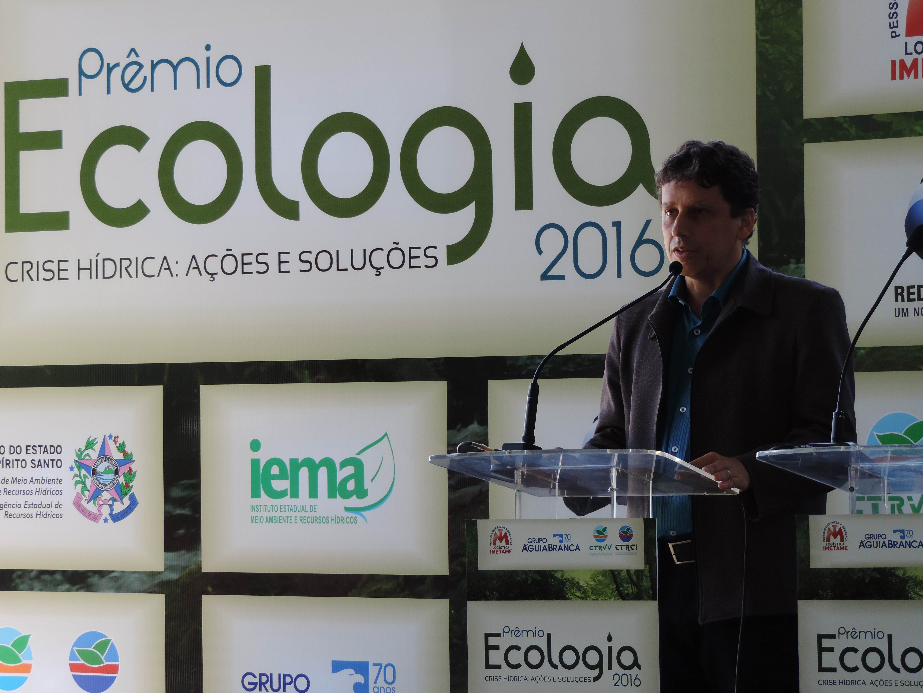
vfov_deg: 10.2
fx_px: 3893
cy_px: 346
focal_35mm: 146
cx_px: 462
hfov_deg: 13.5
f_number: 4.4
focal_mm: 25.8
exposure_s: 1/125
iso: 180
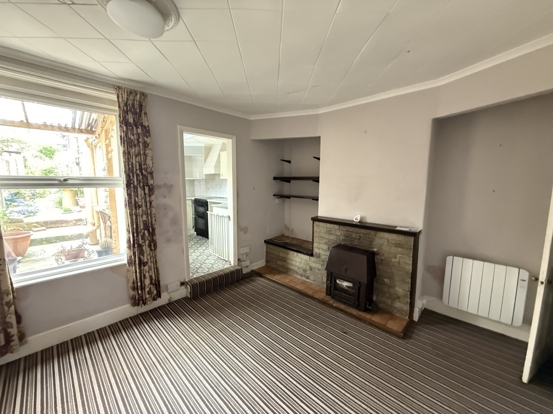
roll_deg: -0.4
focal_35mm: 14
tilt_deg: -6.9
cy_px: 207
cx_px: 276
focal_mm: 2.22
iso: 1250
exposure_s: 1/50
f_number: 2.2
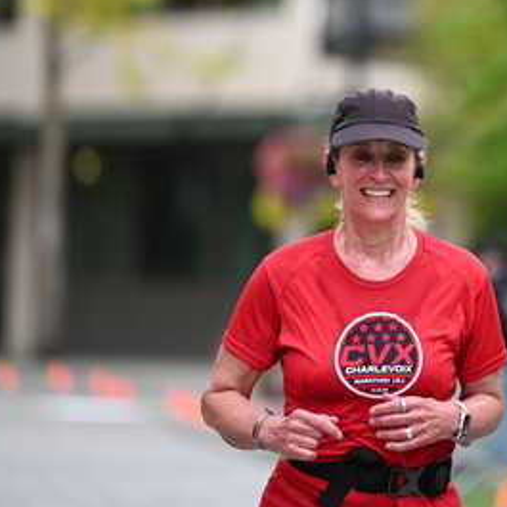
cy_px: 160
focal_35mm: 353
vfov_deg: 5.0
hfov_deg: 5.0
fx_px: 5849
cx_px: 381
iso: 640
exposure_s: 1/1600
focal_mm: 200
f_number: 2.8
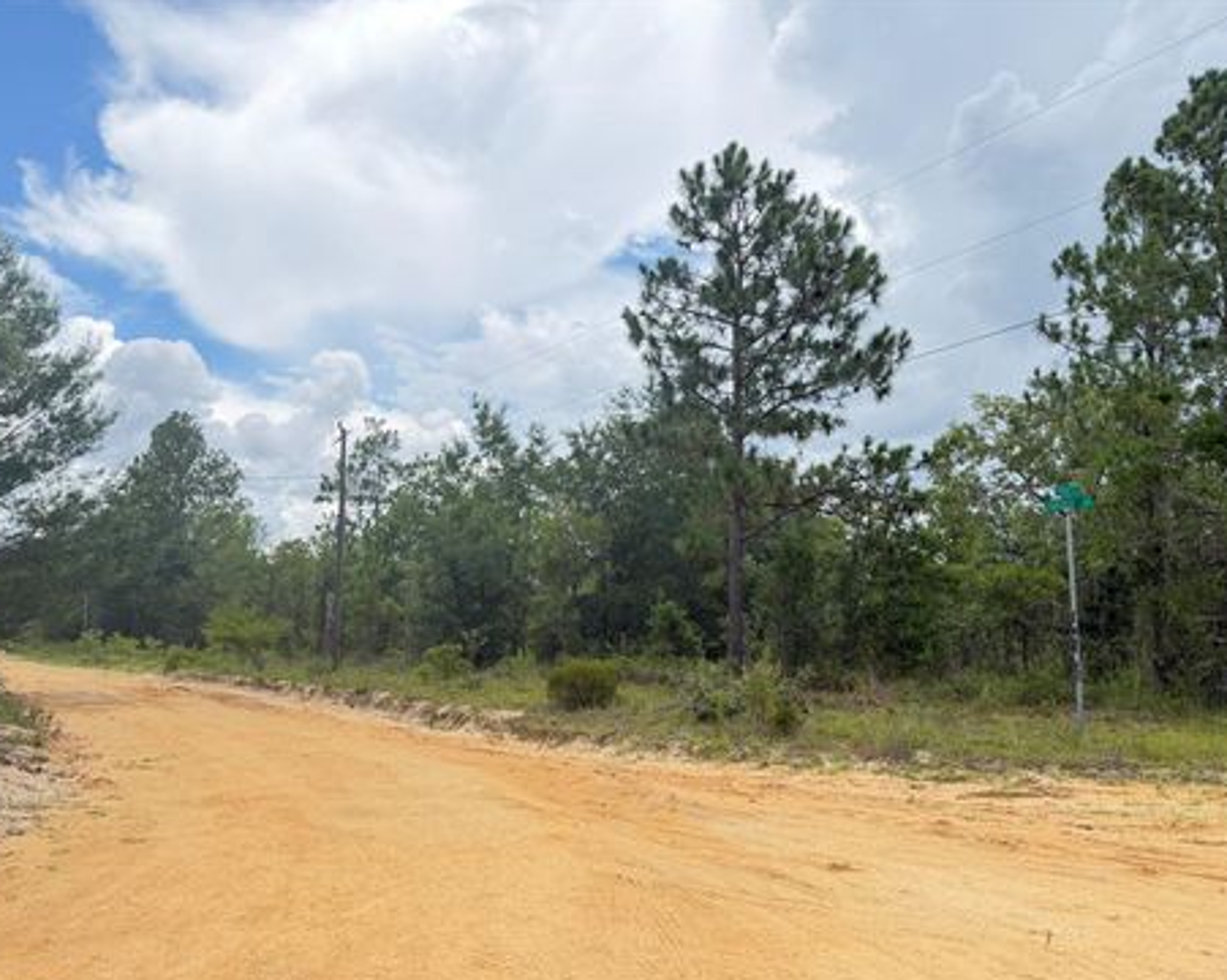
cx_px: 599
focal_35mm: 26
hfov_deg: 66.1
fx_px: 943
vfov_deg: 54.9
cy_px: 505
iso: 100
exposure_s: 1/1522
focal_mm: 6.76
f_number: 1.78
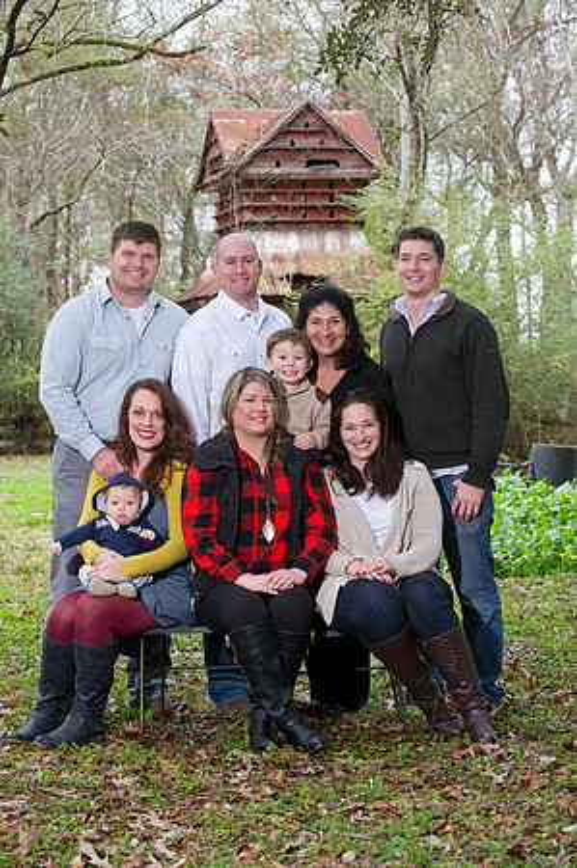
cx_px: 288
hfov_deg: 18.1
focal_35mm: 75
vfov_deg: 27.0
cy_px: 434
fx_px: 1807
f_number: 5
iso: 800
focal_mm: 75
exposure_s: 1/100
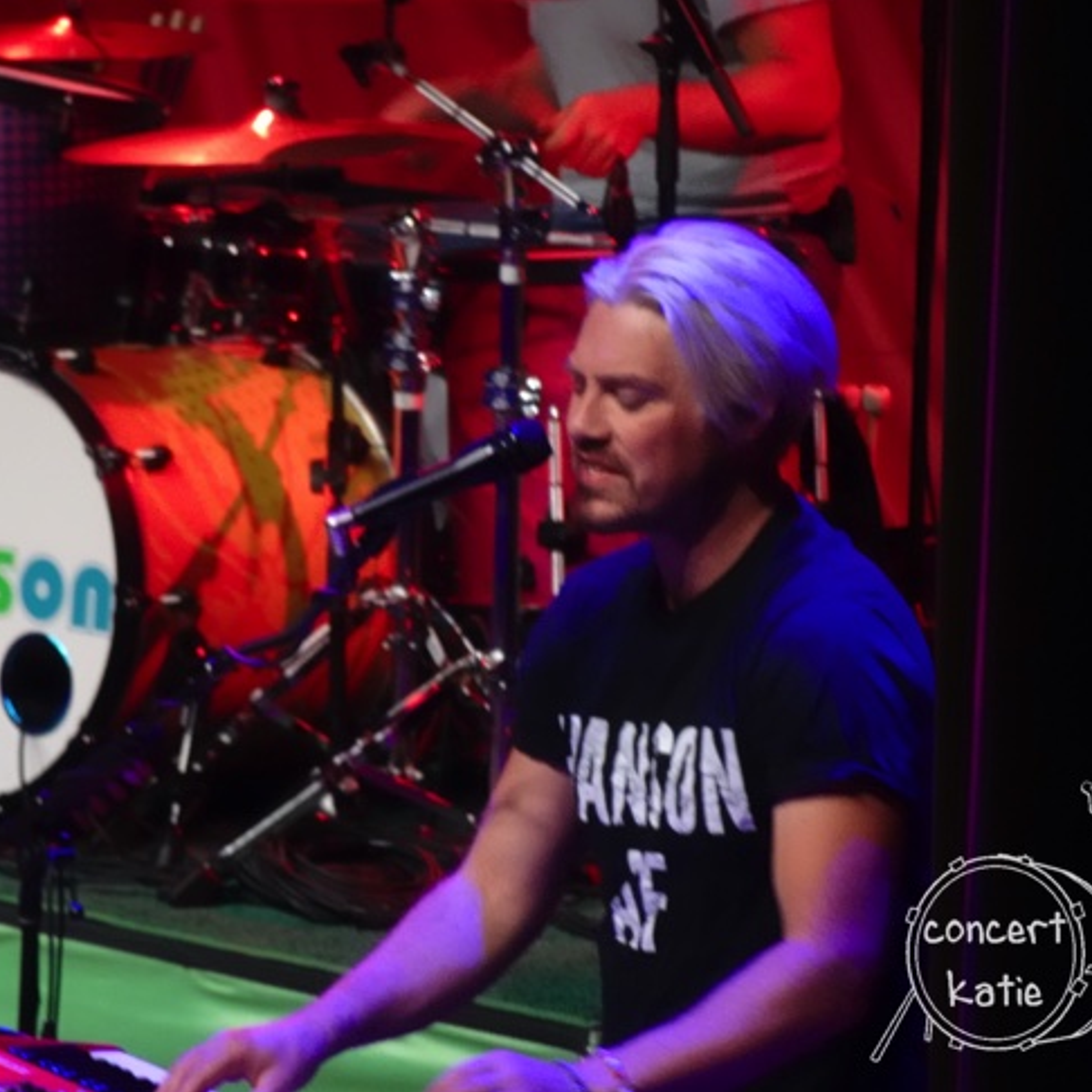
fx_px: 14990
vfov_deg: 4.2
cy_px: 546
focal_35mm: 420
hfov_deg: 4.2
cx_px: 506
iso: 1000
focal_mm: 57.6
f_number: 6.3
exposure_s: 1/50
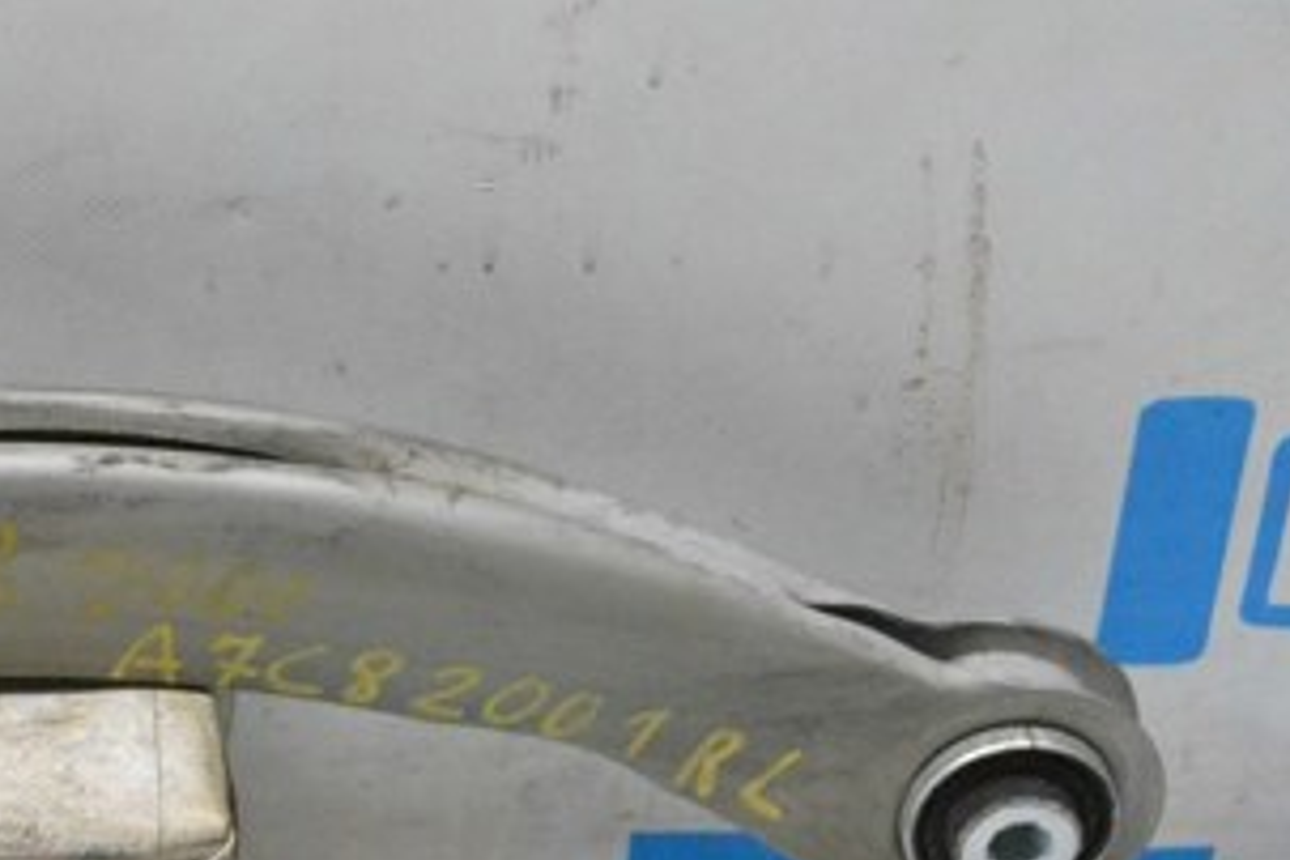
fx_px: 4085
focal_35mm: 114
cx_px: 17
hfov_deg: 17.5
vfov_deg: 12.0
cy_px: 490
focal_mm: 36
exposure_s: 1/160
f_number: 10
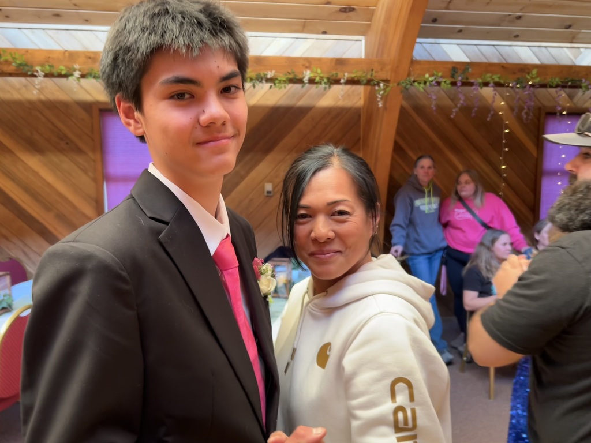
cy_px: 222
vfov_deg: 53.1
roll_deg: +1.1
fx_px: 444
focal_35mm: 26
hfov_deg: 67.3
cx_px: 296
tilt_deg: -6.2
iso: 250
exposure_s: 1/60
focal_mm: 5.7
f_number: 1.5
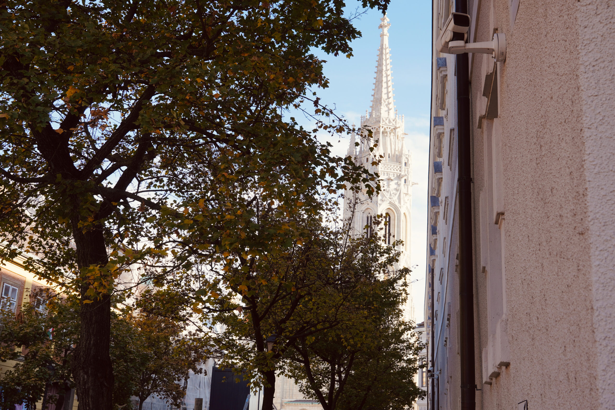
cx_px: 308
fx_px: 717
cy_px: 205
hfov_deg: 46.4
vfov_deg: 31.9
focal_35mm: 42
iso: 100
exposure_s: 1/250
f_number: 4.5
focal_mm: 28
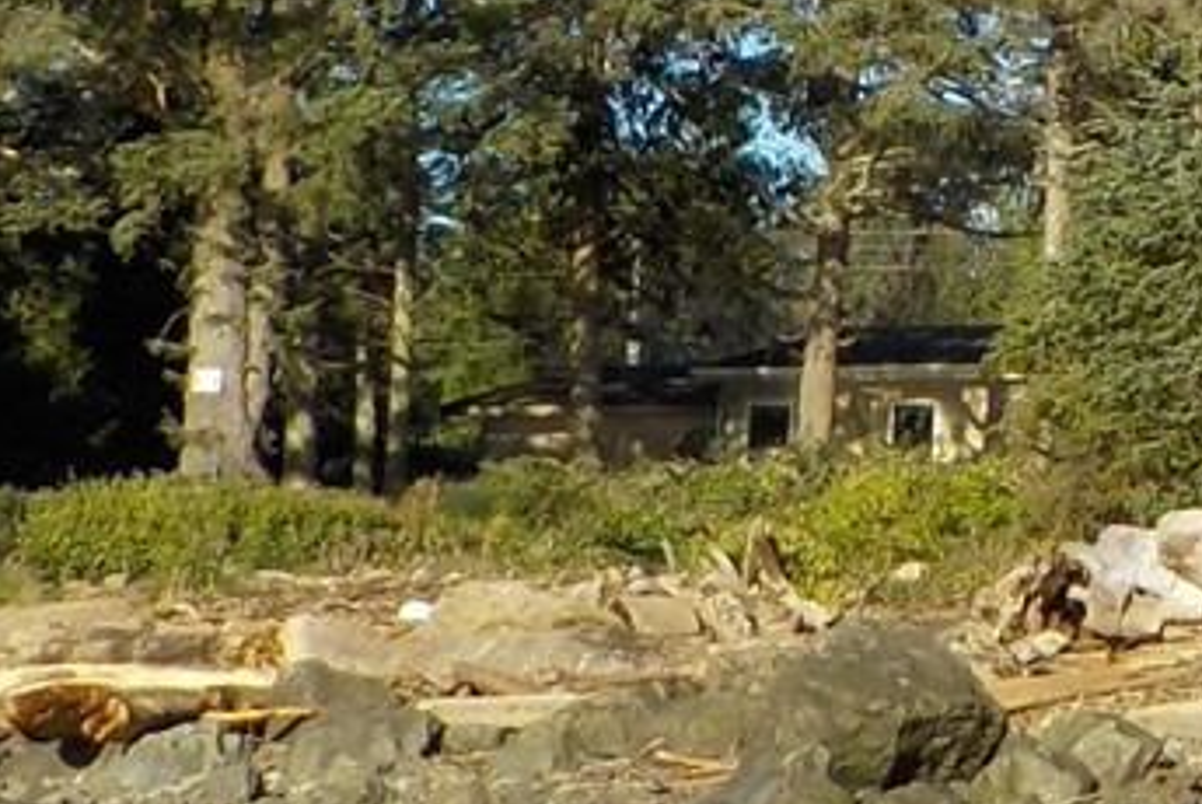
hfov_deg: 13.7
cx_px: 1447
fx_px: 4845
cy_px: -101
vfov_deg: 9.4
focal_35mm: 145
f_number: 3.3
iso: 125
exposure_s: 1/1250
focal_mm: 4.1
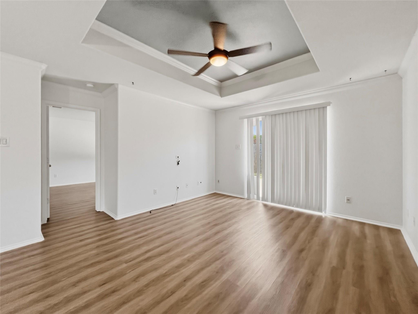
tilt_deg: -1.6
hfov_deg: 106.2
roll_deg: +0.2
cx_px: 209
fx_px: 157
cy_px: 157
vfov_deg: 89.9
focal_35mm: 13
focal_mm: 1.6
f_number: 1.8
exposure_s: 1/120
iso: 125
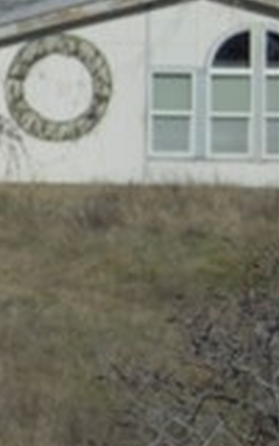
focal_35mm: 333
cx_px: -1235
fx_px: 4051
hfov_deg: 3.5
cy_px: -22
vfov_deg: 6.3
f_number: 4.8
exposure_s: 1/1600
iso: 100
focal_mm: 32
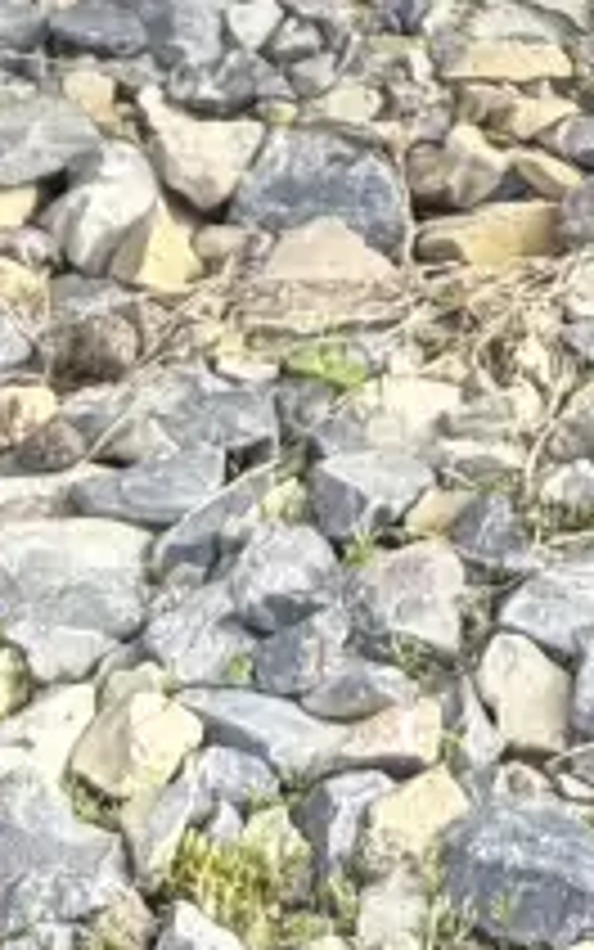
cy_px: -1522
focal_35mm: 251
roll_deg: +1.1
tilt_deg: -19.2
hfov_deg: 5.1
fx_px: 6497
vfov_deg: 7.6
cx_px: 1264
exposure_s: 1/485
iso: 50
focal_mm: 5.96
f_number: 1.6
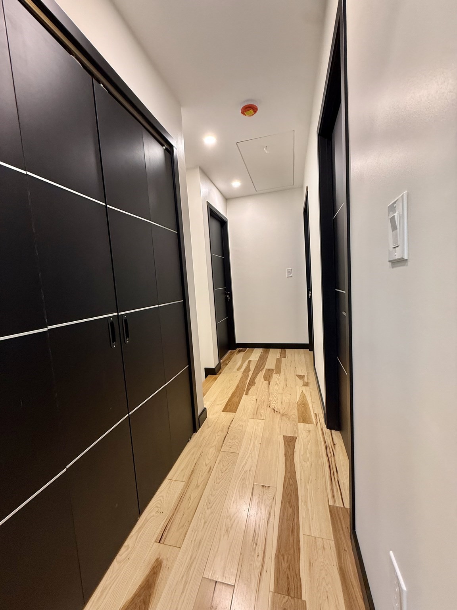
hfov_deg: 85.7
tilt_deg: -4.2
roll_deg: +4.0
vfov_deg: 102.1
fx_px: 246
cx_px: 228
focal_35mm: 14
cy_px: 305
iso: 200
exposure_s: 1/60
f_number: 2.2
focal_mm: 2.22
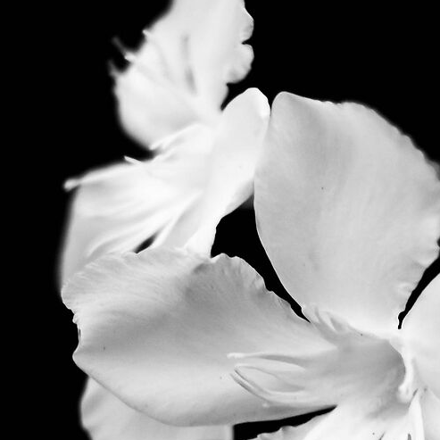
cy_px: 494
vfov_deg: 11.5
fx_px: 2143
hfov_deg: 11.6
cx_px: 469
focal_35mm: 149
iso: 200
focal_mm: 24
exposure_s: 1/500
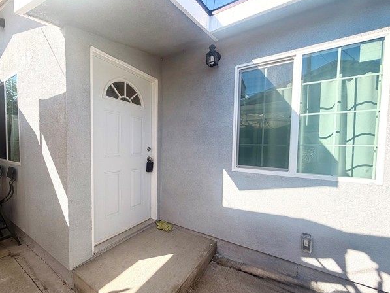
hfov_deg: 98.1
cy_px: 153
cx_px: 187
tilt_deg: -2.4
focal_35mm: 15
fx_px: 169
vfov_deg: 81.7
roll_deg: -0.7
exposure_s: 1/770
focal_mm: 2.22
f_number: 2.2
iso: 40
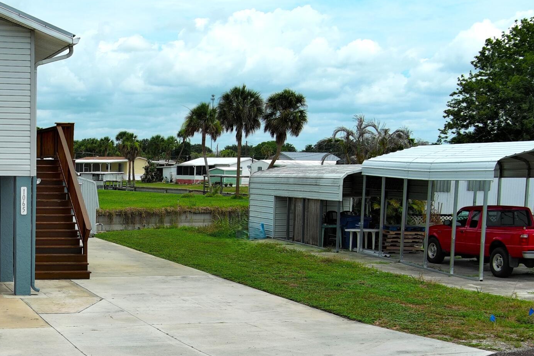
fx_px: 935
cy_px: 283
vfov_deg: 21.3
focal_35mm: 63
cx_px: 75
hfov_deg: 30.8
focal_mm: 10.57
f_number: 2.8
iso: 100
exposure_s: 1/2283
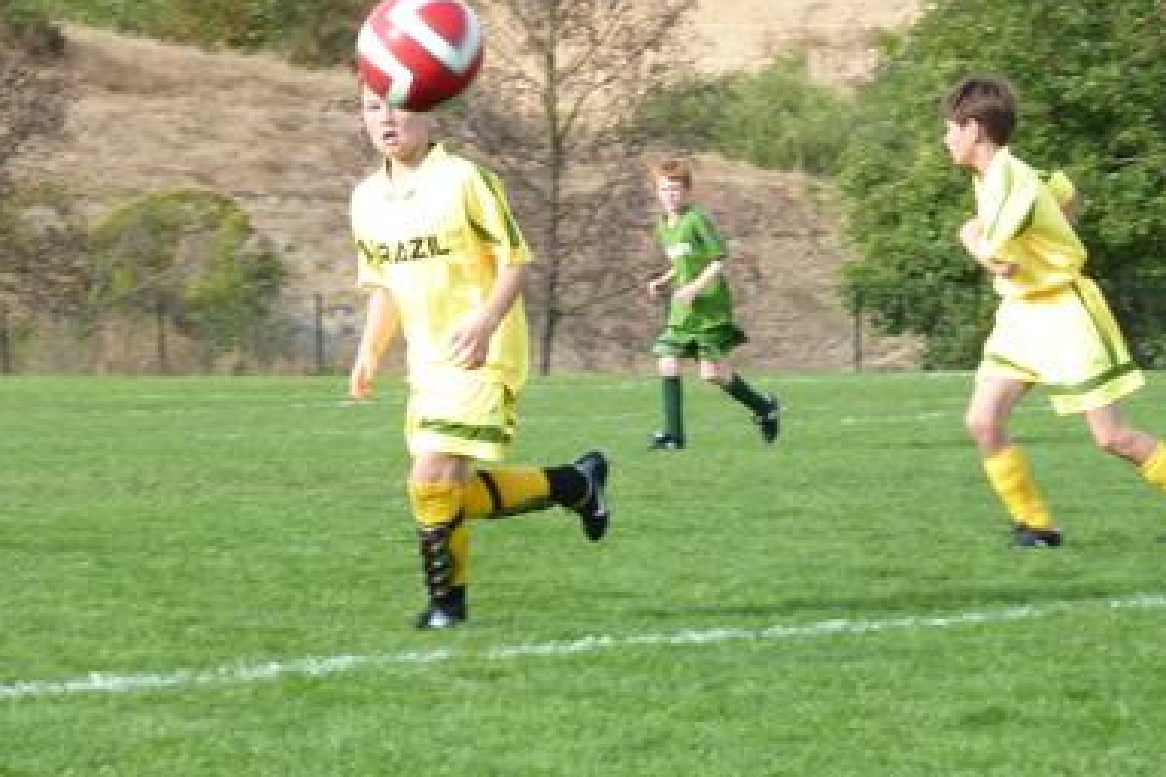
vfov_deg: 7.5
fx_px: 5927
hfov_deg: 11.2
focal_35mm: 183
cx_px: 598
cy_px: 331
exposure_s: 1/200
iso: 80
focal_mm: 27.8
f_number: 4.5
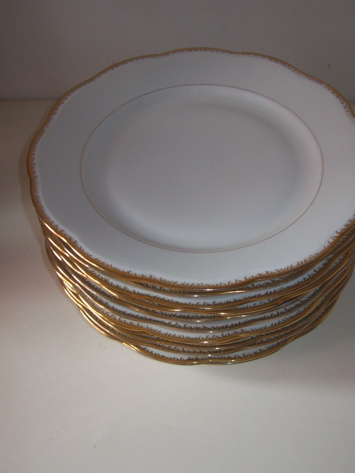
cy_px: 235
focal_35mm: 41
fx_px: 561
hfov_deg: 35.1
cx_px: 195
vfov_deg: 45.8
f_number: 2.7
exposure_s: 1/64
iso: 80
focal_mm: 6
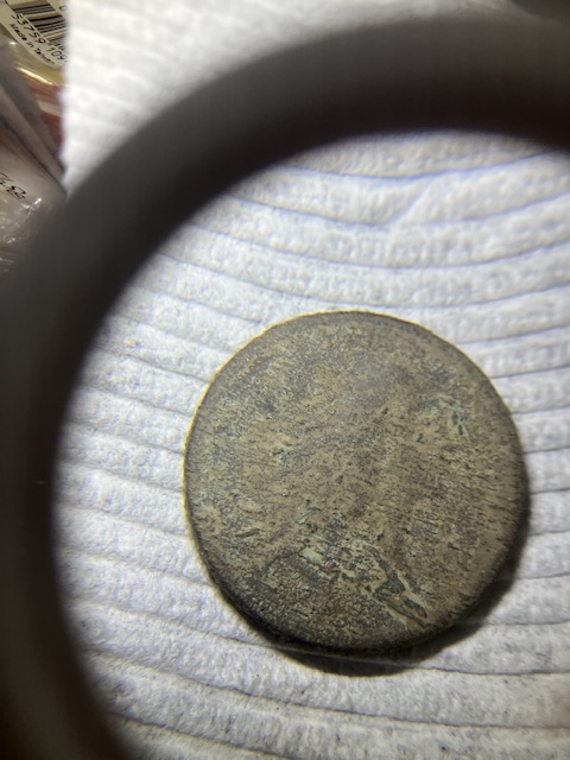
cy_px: 380
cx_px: 285
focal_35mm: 28
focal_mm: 3.99
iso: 40
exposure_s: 1/110
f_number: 1.8
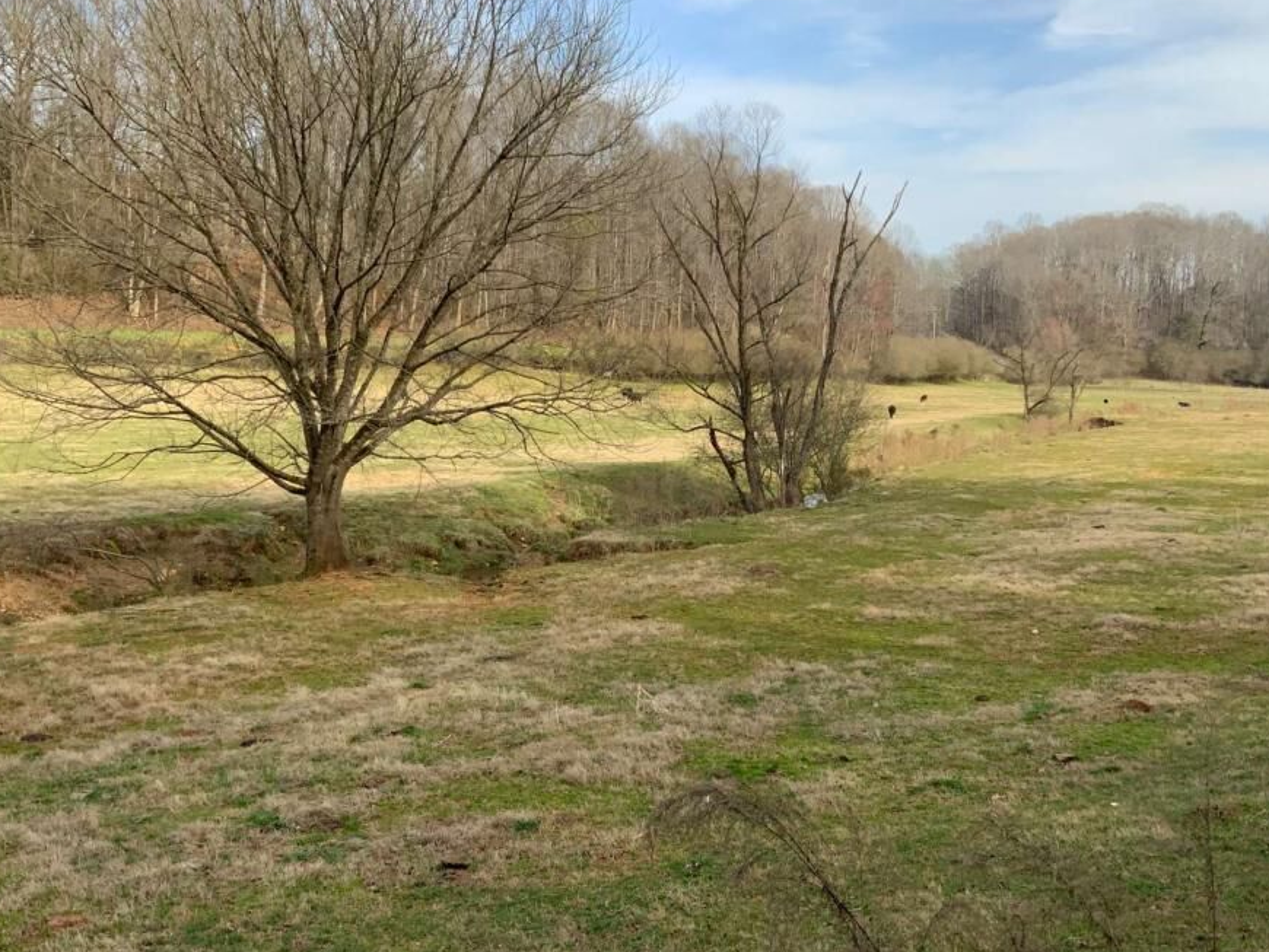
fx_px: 1467
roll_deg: -1.1
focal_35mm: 40
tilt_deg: -6.2
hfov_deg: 46.7
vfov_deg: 36.0
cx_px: 694
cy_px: 493
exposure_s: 1/912
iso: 16
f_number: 1.8
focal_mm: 3
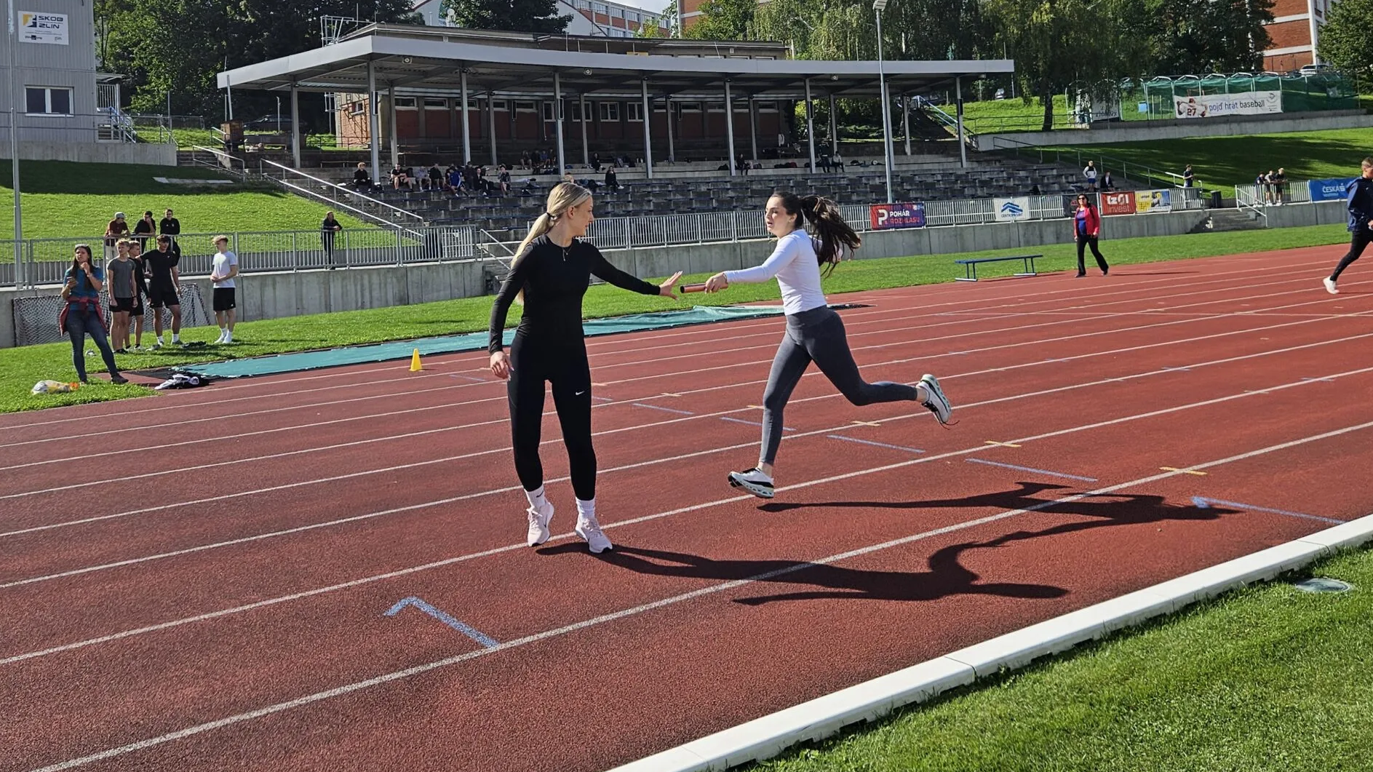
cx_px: 693
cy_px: 165
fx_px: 1238
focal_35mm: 34
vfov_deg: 33.7
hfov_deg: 58.0
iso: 25
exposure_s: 1/2805
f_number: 1.8
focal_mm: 5.4
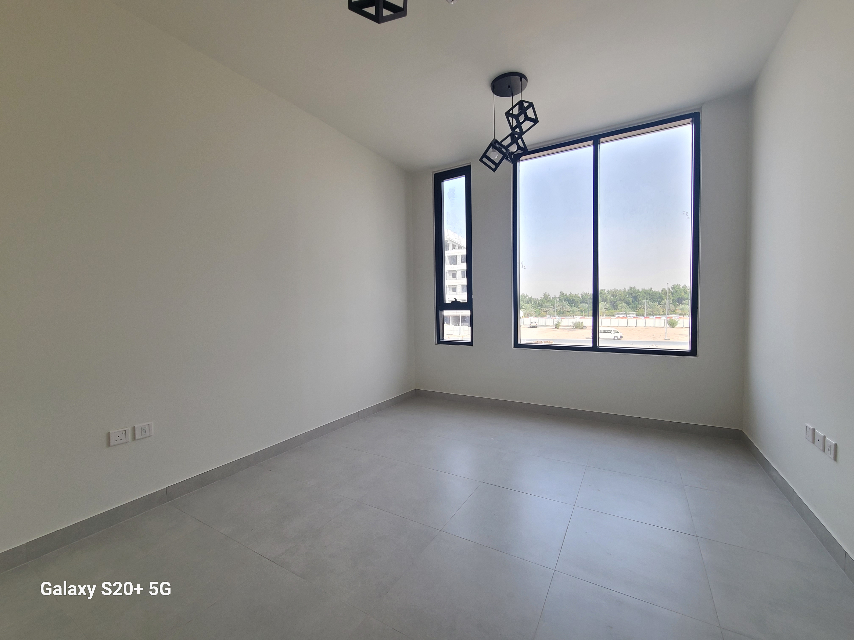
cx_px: 427
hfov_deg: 106.2
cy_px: 320
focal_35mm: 13
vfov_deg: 89.9
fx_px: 321
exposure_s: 1/60
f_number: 2.2
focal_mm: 2.2
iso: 80
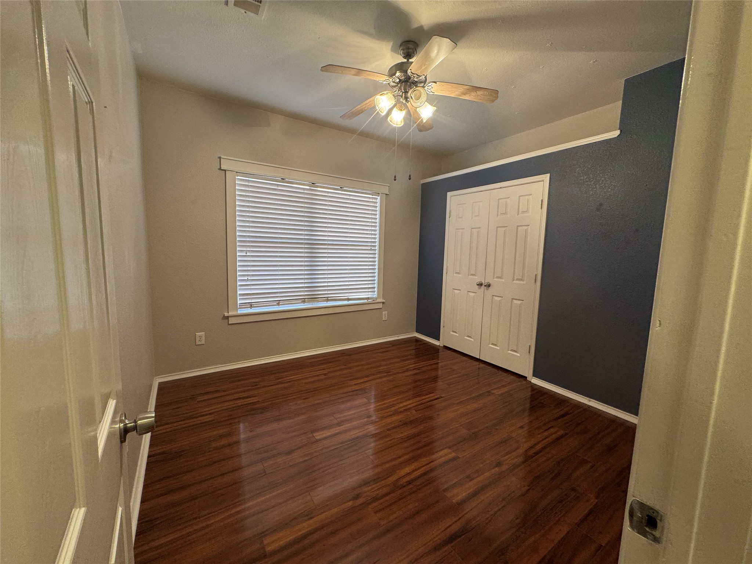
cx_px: 376
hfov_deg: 102.1
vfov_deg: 85.7
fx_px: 304
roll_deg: -0.9
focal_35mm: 14
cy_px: 282
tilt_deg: -7.3
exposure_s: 1/60
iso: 160
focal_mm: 2.22
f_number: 2.2
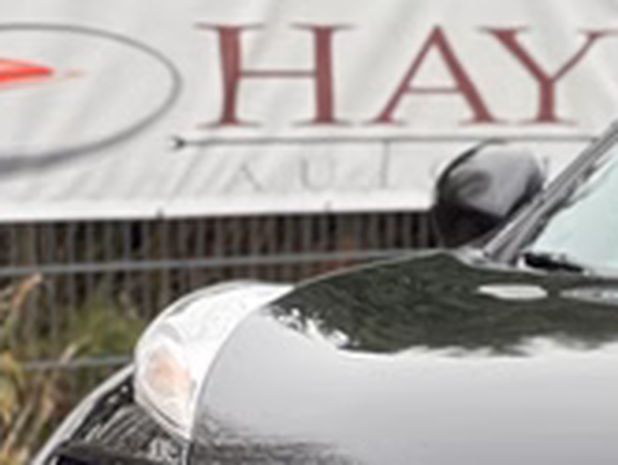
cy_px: 737
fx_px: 5292
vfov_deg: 5.0
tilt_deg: -7.9
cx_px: 1083
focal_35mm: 296
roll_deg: -0.8
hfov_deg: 6.5
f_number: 2.8
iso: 250
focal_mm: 9
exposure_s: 1/95
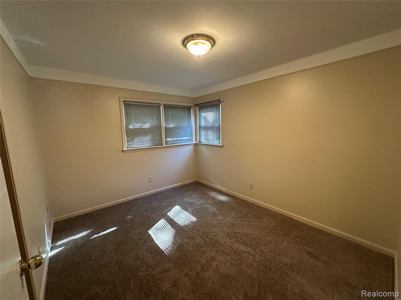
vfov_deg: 85.7
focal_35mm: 14
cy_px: 150
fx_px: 162
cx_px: 200
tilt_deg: -7.1
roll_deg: +0.9
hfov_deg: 102.1
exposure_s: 1/60
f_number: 2.2
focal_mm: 2.22
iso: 500
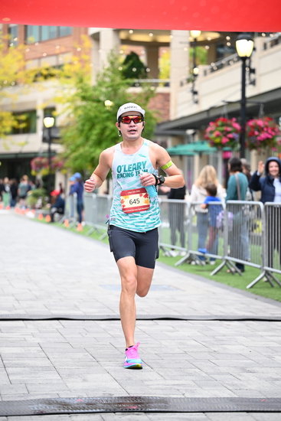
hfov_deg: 14.6
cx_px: 140
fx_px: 1100
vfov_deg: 21.7
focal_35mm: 94
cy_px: 210
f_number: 2.8
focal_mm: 94
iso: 1600
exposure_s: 1/1250
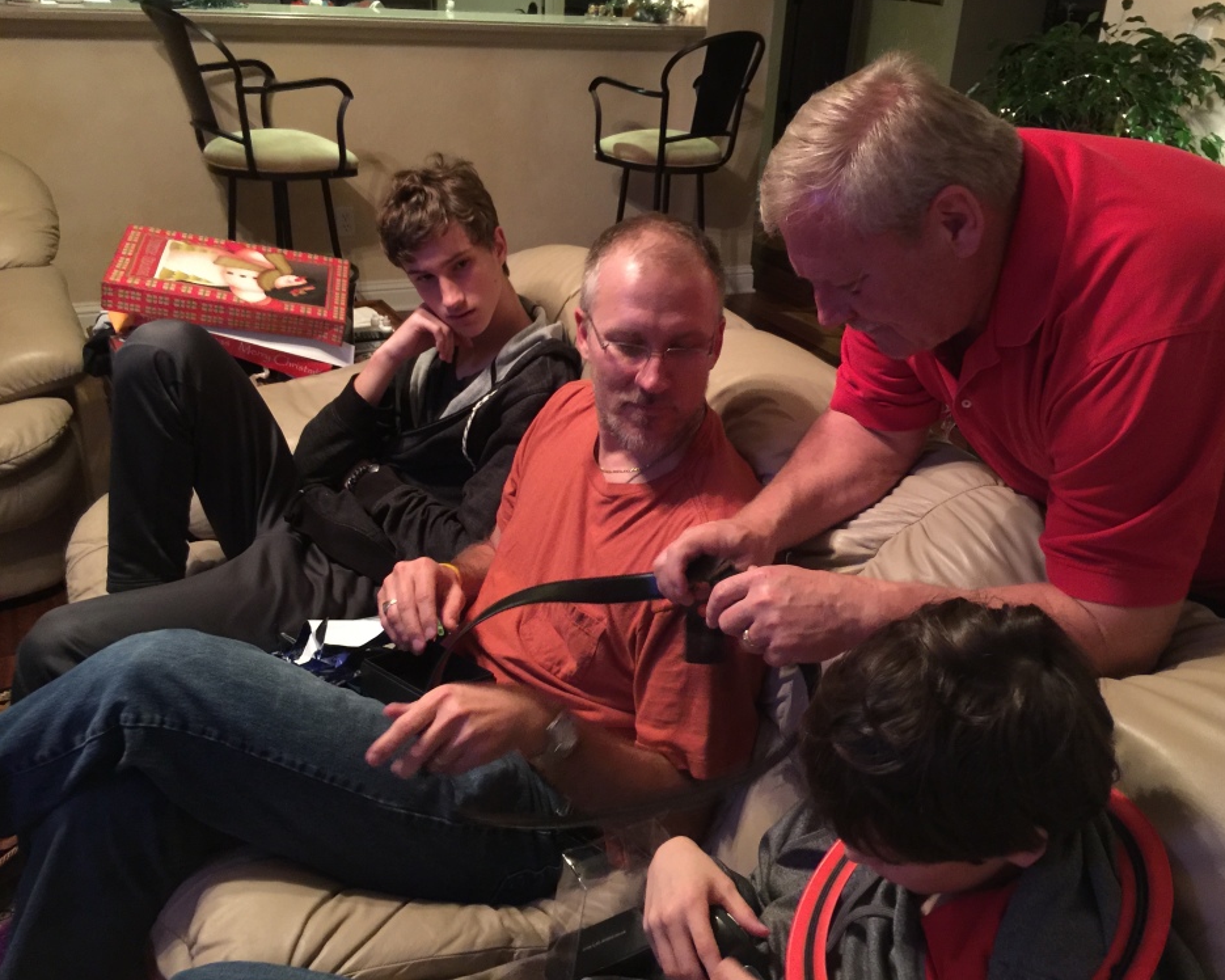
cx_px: 668
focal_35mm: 31
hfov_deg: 57.1
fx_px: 1124
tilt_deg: -24.5
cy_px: 478
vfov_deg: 47.1
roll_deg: -3.3
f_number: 2.2
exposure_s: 1/4
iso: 100
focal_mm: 4.15
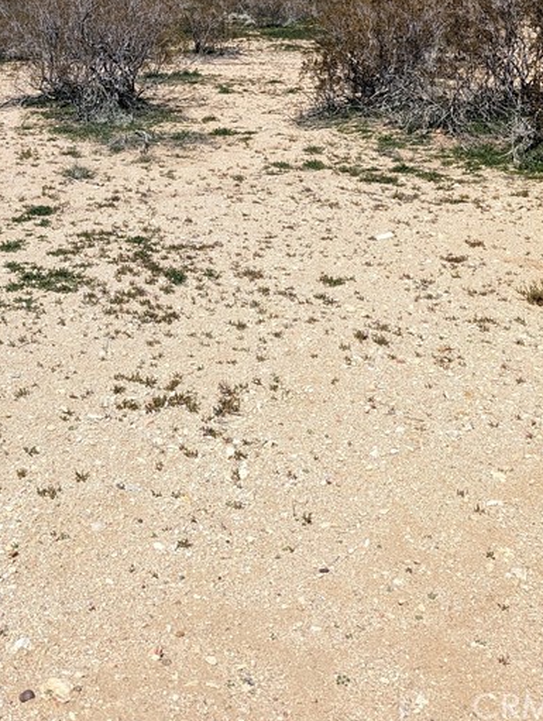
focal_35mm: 48
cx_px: 77
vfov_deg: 35.9
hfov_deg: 29.4
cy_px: 6
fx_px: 1001
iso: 55
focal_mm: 6.81
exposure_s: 1/2899
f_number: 1.85
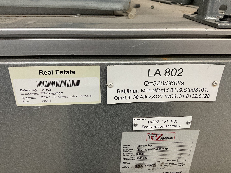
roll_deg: -1.2
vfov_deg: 48.2
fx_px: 194
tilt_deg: -27.2
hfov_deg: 61.7
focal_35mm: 29
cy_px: 86
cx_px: 116
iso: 100
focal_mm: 3
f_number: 1.8
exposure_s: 1/60
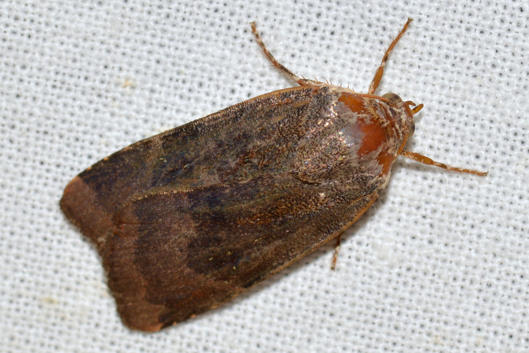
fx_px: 2219
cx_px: 264
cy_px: 176
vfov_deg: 9.1
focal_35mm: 151
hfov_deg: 13.6
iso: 100
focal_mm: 100
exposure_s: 1/200
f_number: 18
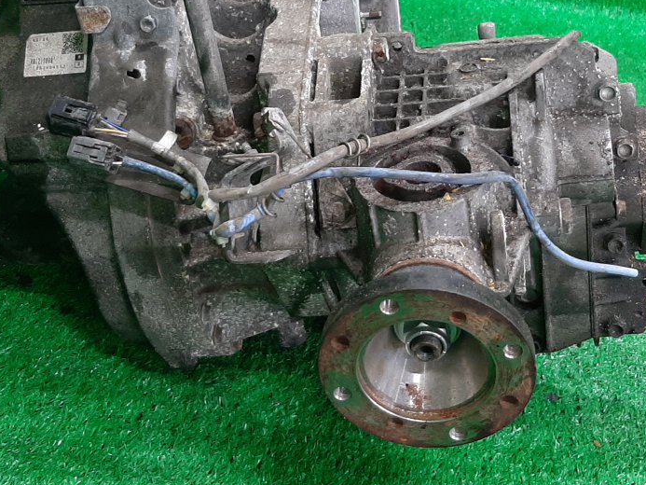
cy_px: 156
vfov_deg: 26.9
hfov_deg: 35.5
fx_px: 1008
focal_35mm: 54
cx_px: 337
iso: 124
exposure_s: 1/50
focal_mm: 3.93
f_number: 1.7
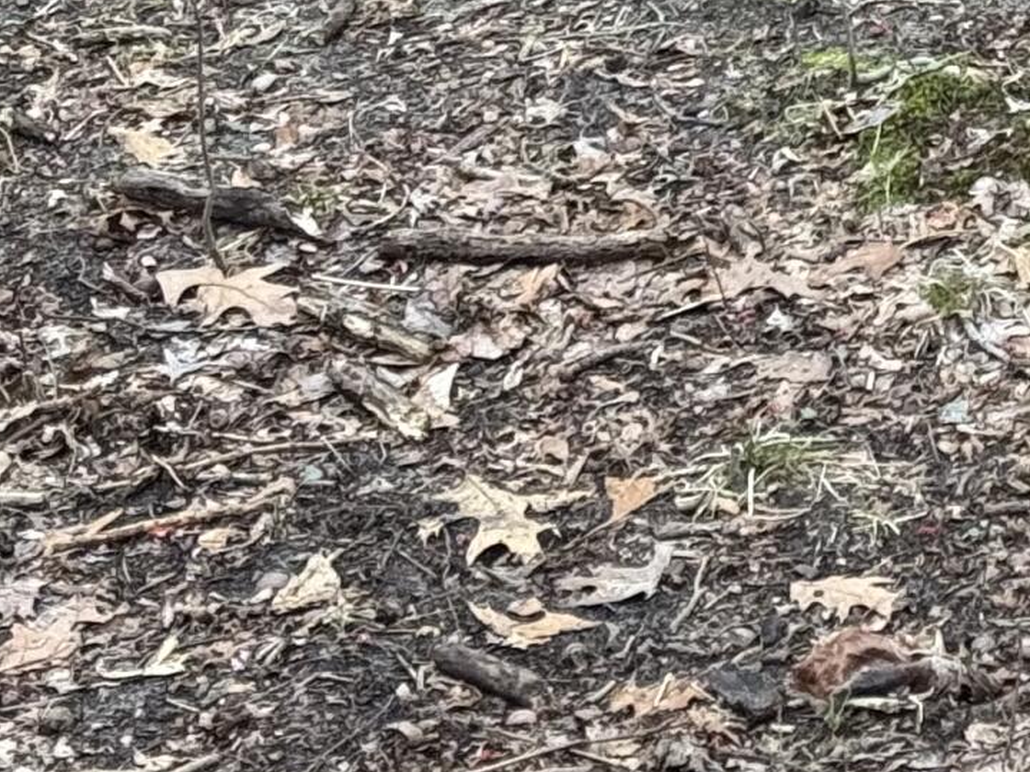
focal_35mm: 200
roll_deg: +3.7
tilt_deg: -11.8
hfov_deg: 9.6
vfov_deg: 7.2
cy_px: -695
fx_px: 5951
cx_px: 1596
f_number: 1.78
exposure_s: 1/296
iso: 64
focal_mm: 6.76
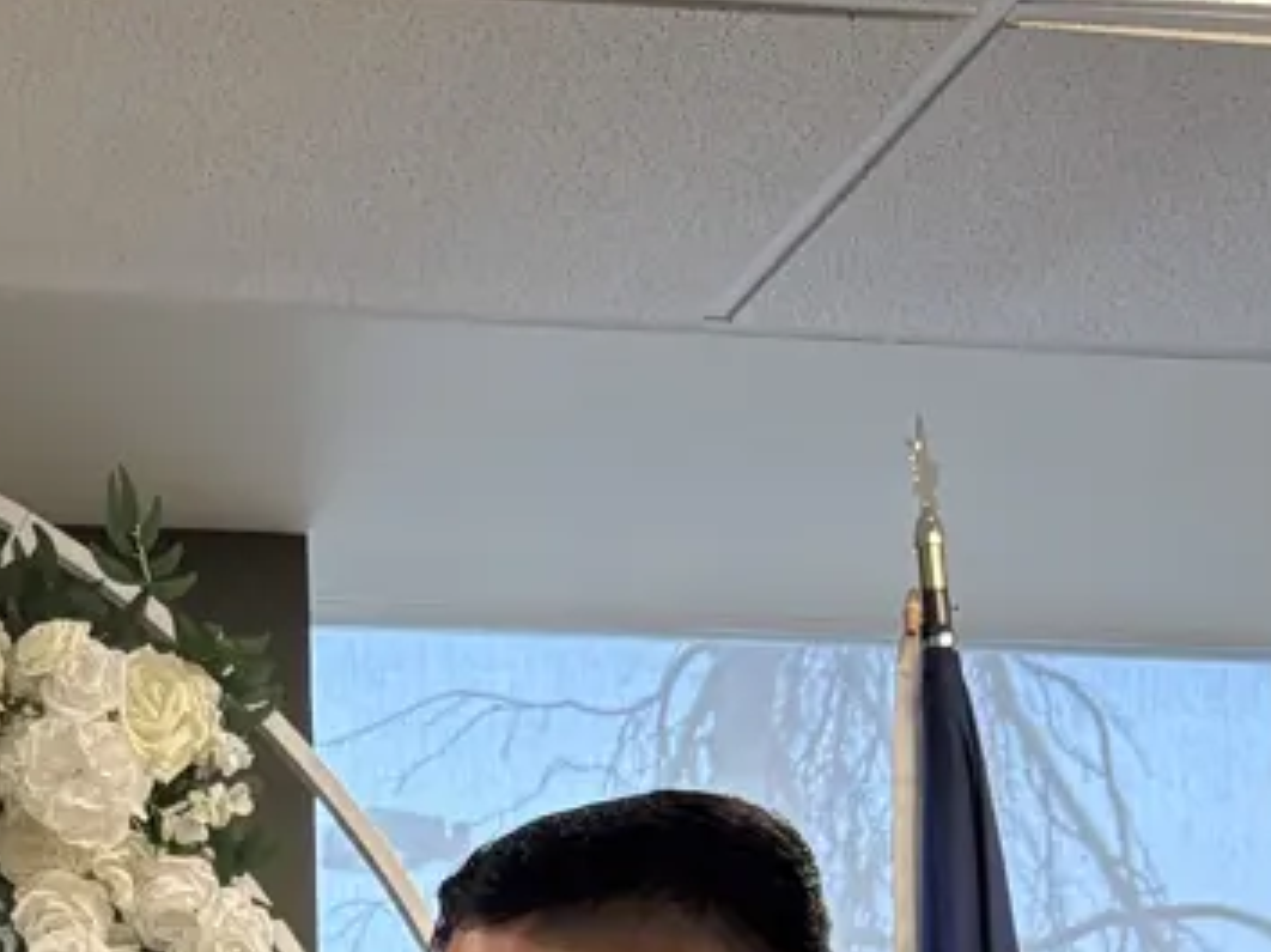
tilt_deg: +4.4
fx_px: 3853
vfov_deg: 12.8
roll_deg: +1.0
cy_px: 1701
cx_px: -251
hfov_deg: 17.8
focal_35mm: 105
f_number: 1.6
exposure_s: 1/60
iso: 100
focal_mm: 5.96
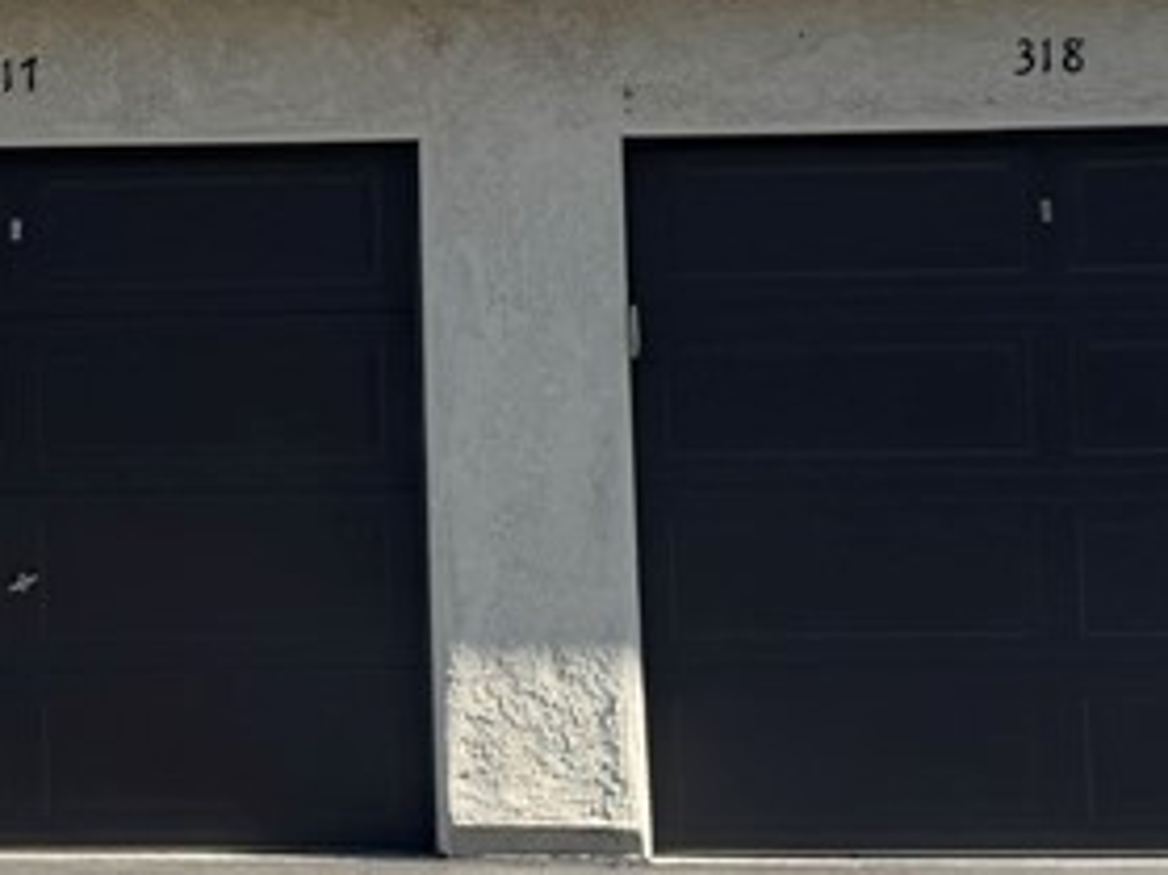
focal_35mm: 88
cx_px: -84
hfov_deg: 21.3
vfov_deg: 16.7
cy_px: 272
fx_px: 2968
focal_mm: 6.76
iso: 80
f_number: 1.78
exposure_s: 1/1678
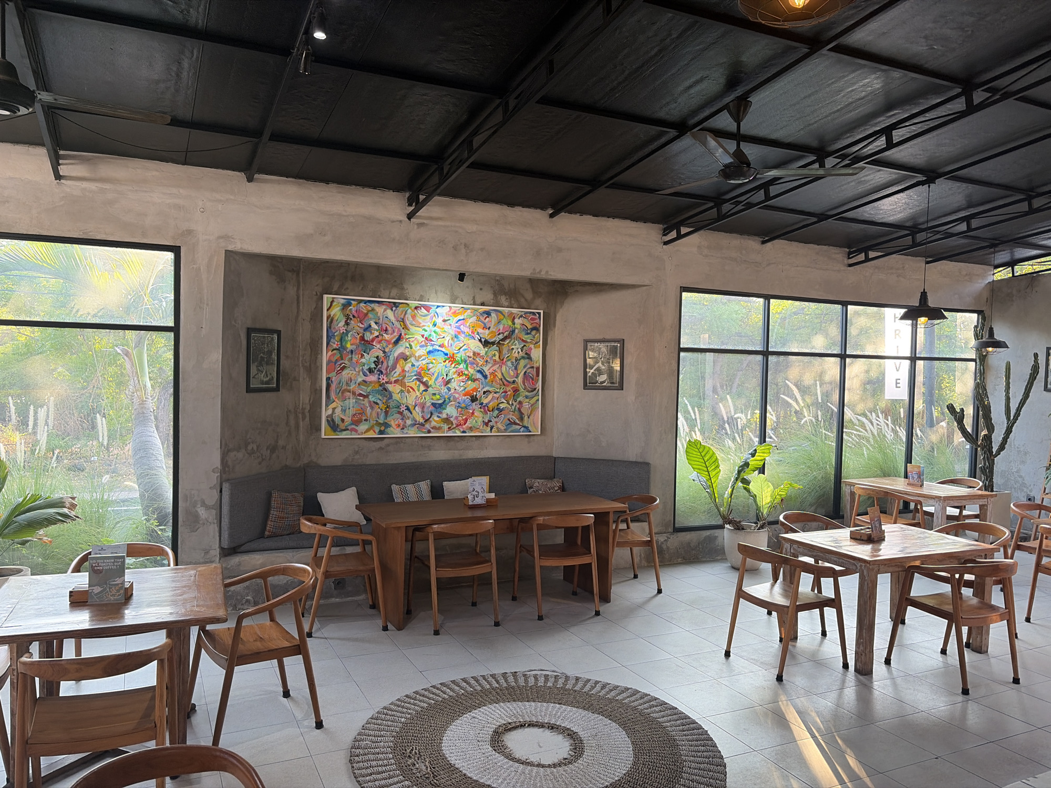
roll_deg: -1.0
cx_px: 526
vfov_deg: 53.1
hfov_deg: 67.3
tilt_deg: -2.2
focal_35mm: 26
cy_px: 394
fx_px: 789
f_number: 1.6
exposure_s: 1/50
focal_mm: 5.96
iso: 64
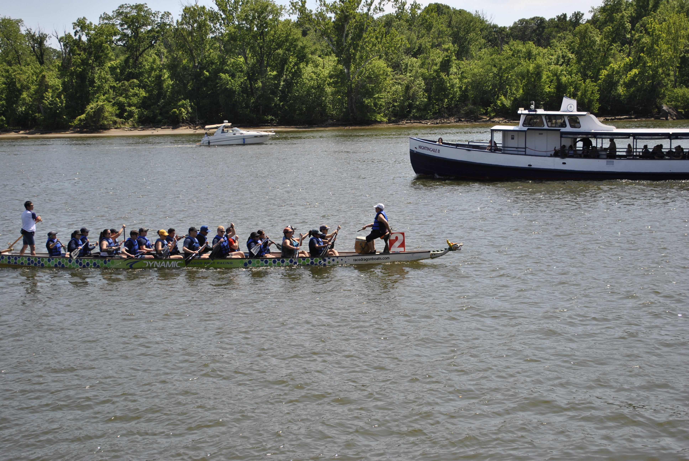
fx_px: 1006
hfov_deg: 37.8
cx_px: 344
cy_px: 230
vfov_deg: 25.8
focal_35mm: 52
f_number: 5
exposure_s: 1/640
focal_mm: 35
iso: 100
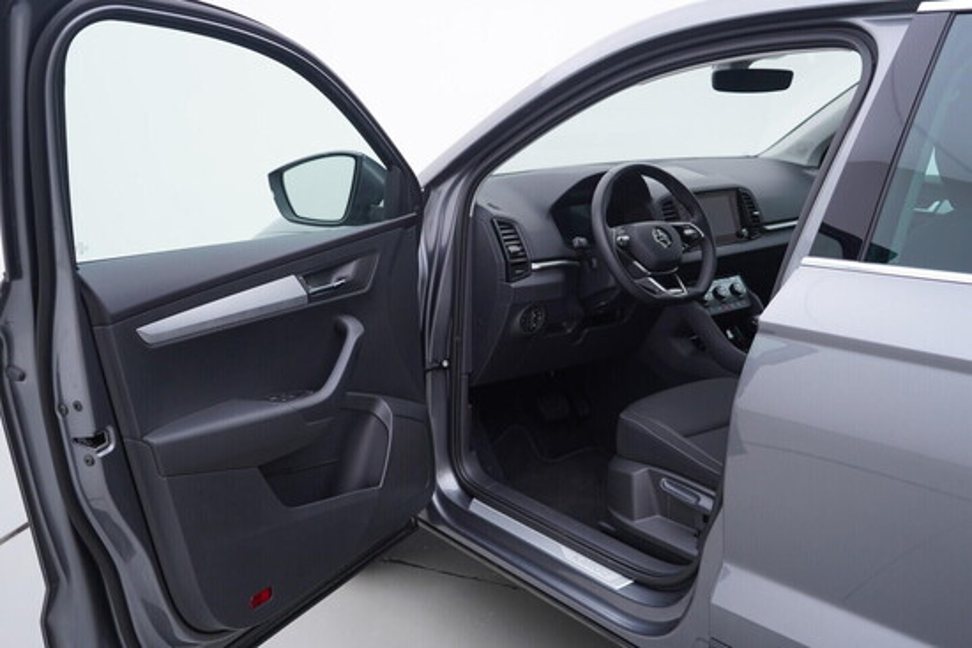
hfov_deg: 53.1
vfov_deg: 36.9
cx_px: 486
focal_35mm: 36
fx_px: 972
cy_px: 324
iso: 125
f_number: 3.2
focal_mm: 24
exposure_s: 1/50
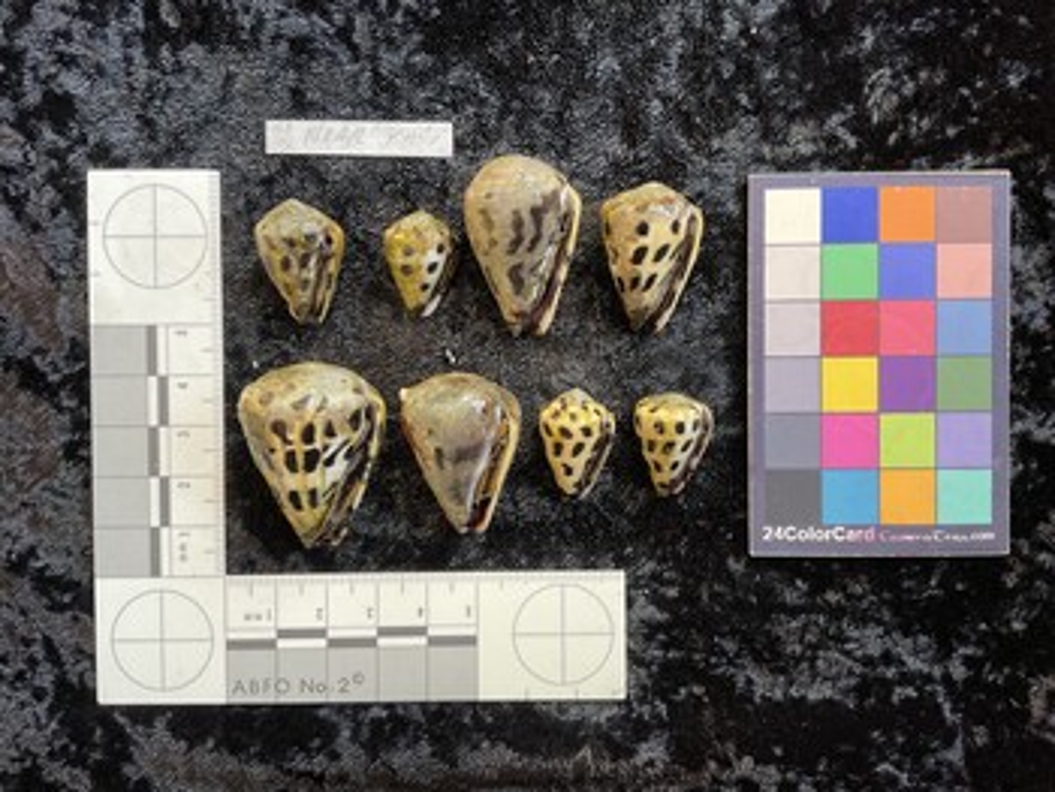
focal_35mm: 29
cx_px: 528
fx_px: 884
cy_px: 396
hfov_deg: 61.6
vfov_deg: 48.3
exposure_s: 1/50
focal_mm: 3
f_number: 1.8
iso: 50
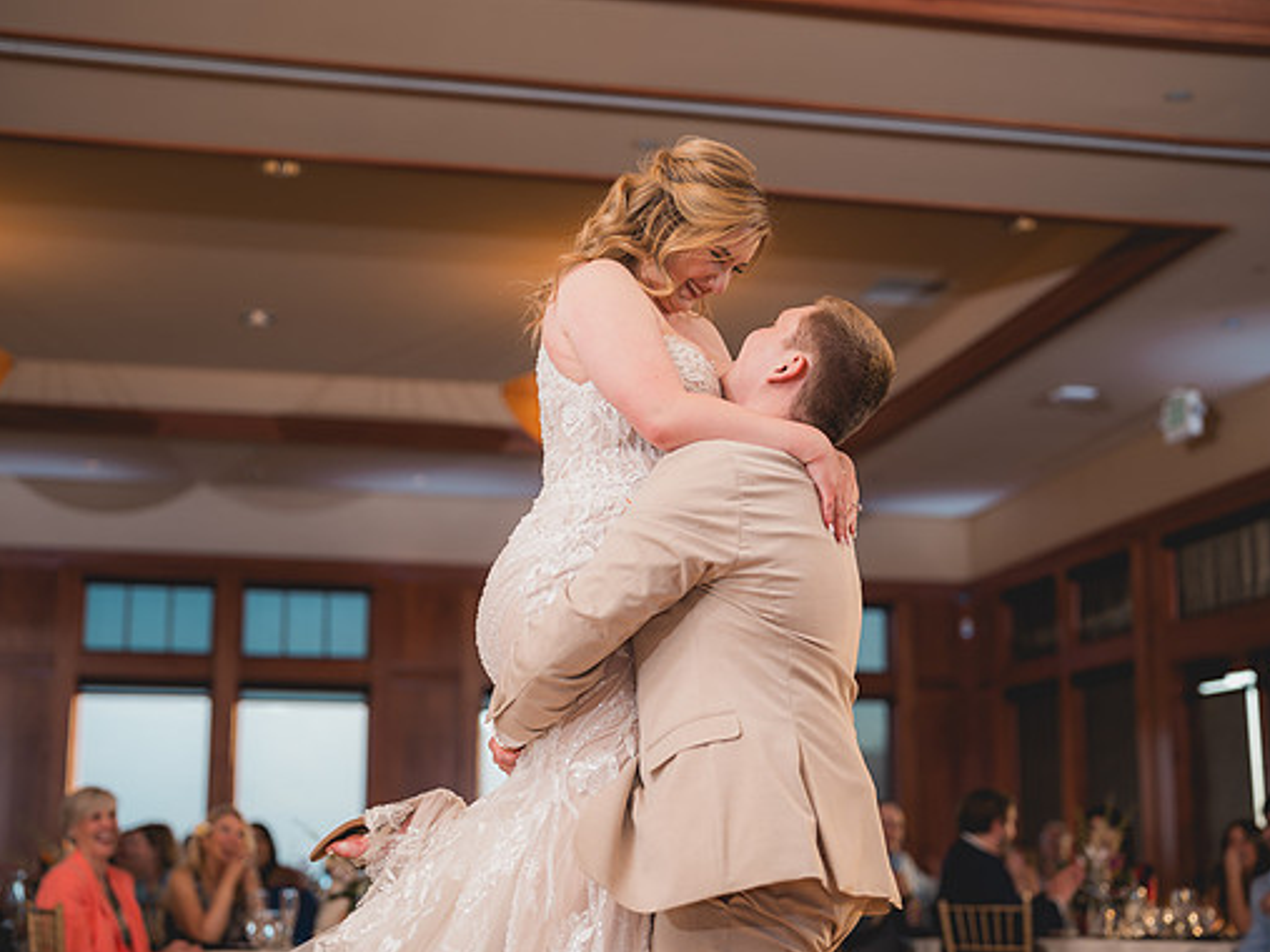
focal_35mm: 55
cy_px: 482
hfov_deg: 34.9
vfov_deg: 26.5
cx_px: 604
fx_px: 2017
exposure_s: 1/250
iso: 125
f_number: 1.8
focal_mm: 50
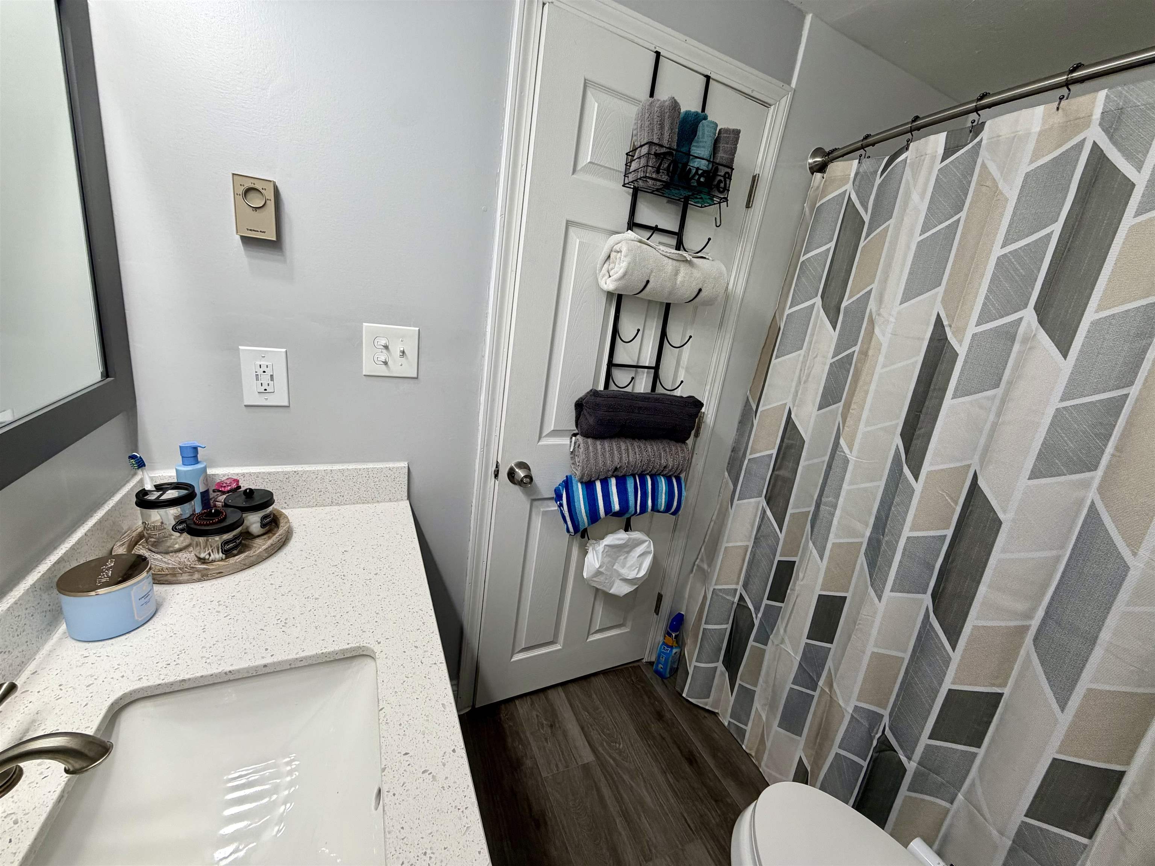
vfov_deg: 85.7
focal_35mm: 14
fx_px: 467
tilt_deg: -15.8
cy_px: 433
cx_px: 578
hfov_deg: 102.1
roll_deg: -8.5
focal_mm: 2.22
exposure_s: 1/121
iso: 100
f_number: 2.2
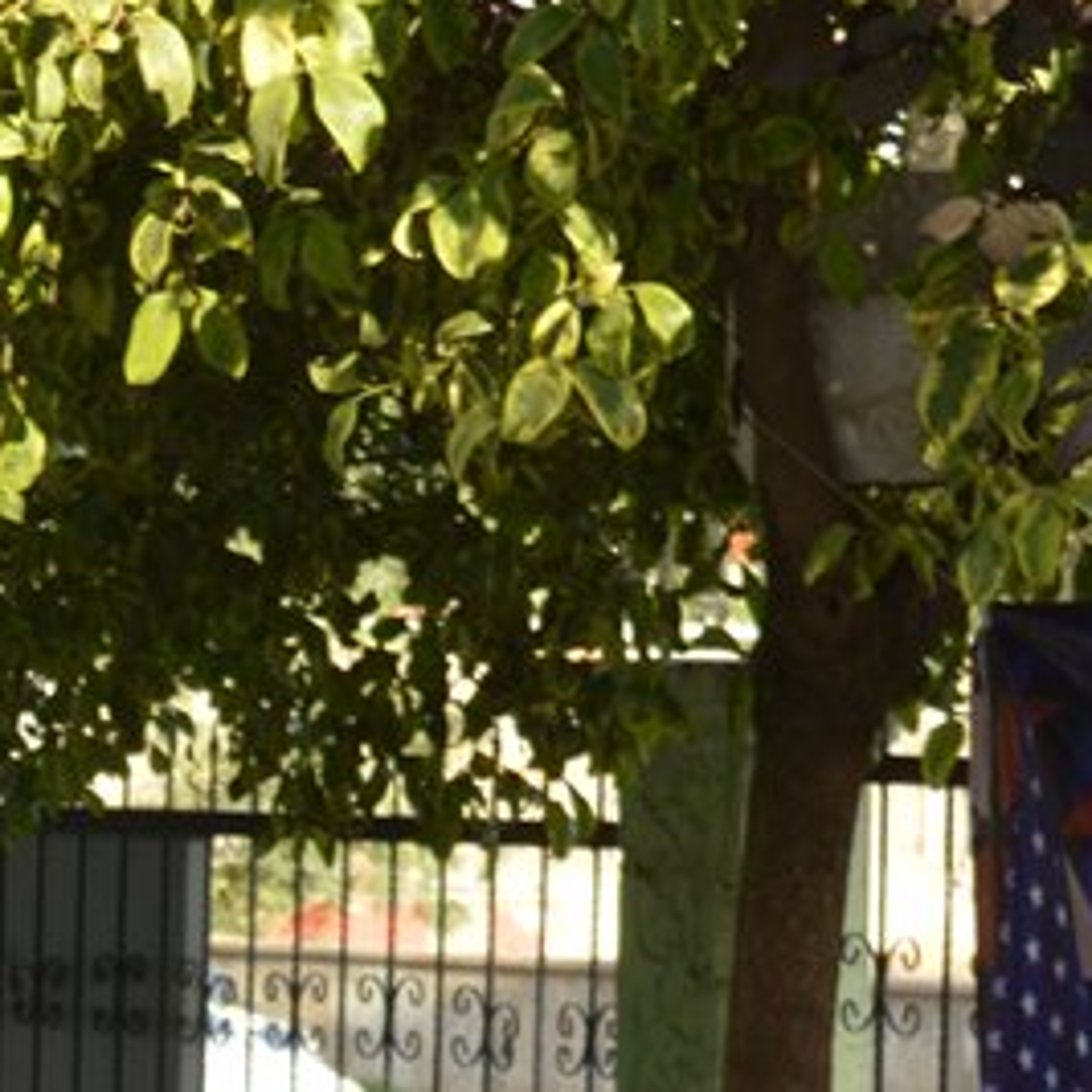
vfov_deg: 9.7
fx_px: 6288
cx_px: -25
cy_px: 1452
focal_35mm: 176
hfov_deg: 9.8
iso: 280
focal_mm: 27
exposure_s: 1/125
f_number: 5.6
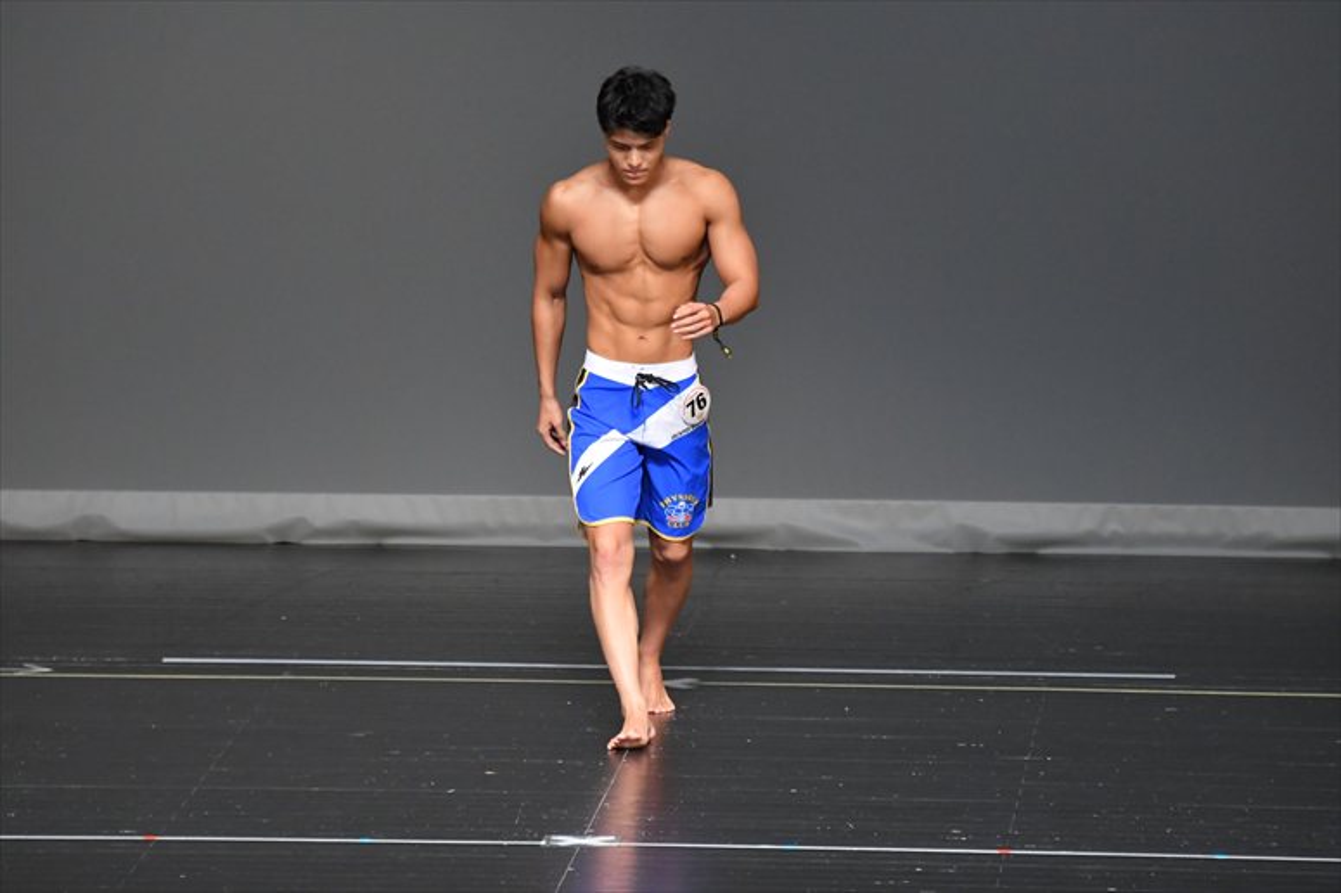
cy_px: 446
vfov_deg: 4.4
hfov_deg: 6.5
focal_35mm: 315
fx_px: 11728
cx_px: 670
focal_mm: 210
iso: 3600
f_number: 5.6
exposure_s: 1/400
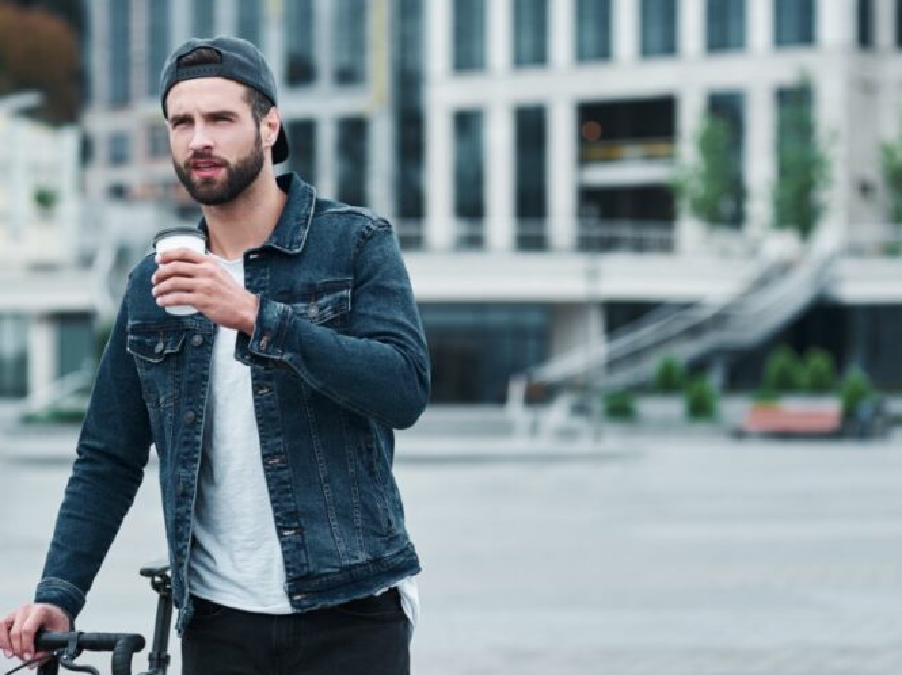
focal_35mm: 126
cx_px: 308
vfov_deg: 11.7
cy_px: 407
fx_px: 3281
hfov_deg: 15.6
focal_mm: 85
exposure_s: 1/640
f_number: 2.8
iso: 320
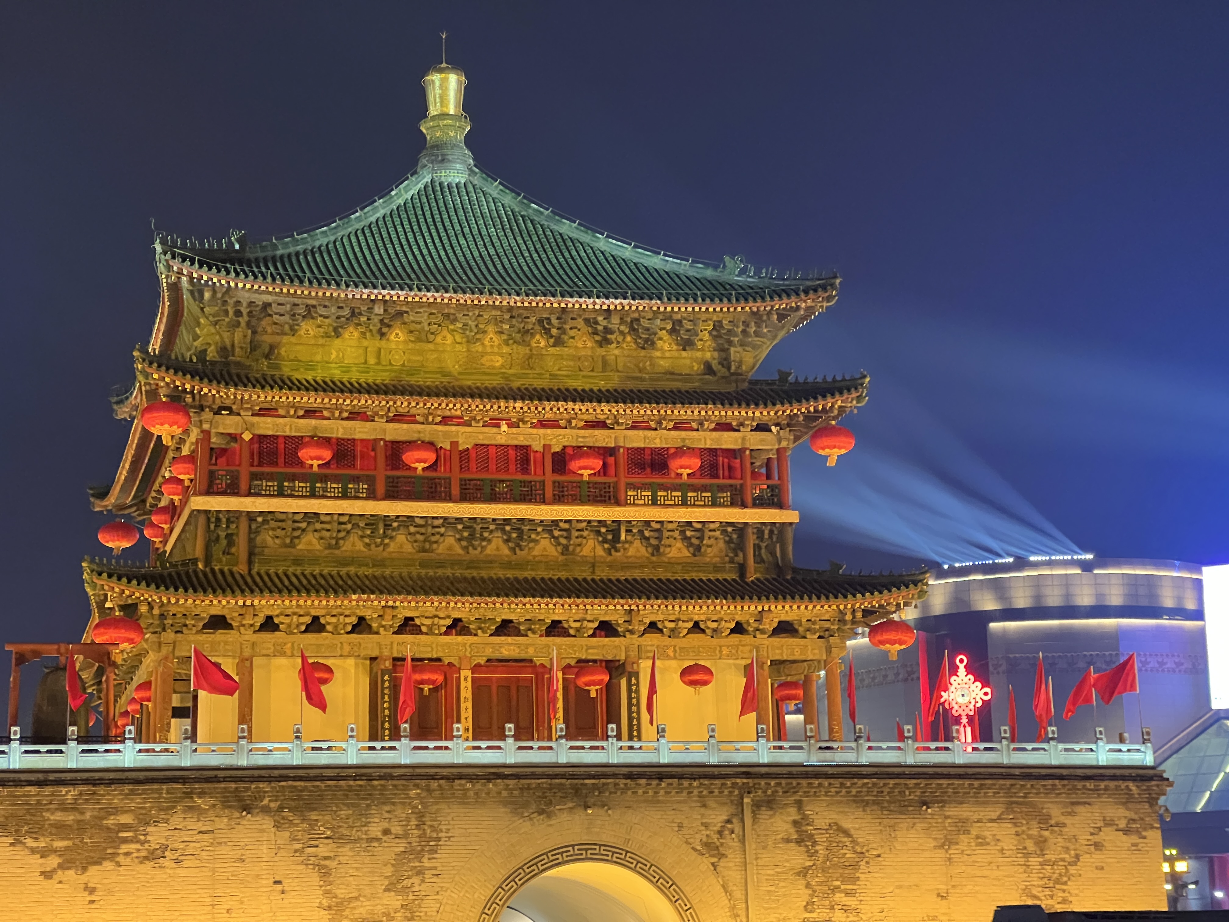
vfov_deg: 19.1
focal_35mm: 77
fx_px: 2734
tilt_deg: +10.7
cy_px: 461
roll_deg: +0.7
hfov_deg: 25.3
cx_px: 614
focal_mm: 9
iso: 640
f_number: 2.8
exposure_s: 1/50
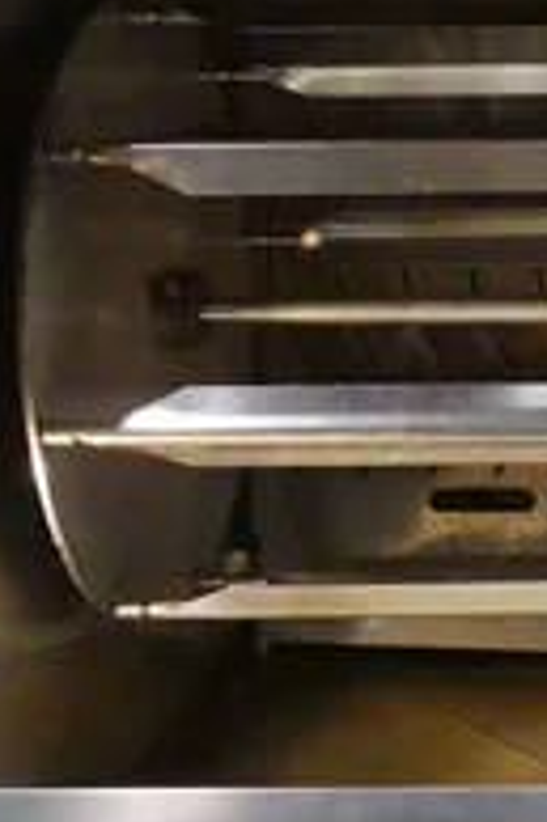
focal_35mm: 64
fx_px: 1461
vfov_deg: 31.3
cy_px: 320
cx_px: 674
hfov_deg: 19.8
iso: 6400
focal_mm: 11.52
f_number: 3.5
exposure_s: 1/320
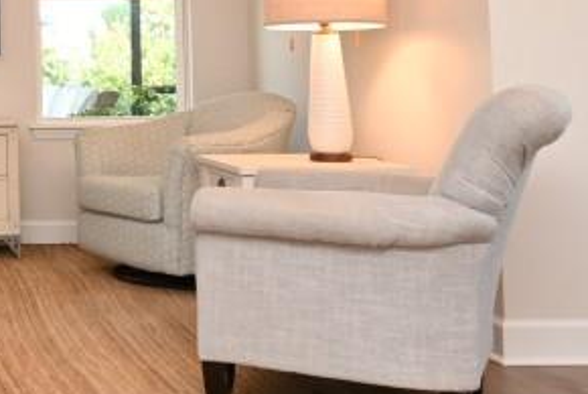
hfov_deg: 27.5
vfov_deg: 21.3
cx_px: -158
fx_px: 1014
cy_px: 14
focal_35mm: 62
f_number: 4.5
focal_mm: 10
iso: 400
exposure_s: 1/60
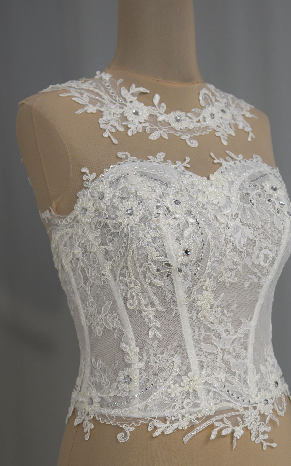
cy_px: 234
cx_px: 154
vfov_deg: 37.2
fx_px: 692
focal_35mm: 55
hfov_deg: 23.7
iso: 400
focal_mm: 35
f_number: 4.5
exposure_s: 1/80
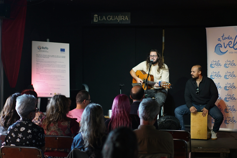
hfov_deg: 27.0
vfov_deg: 18.2
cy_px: 79
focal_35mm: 75
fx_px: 494
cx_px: 118
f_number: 2.2
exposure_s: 1/100
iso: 400
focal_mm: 50
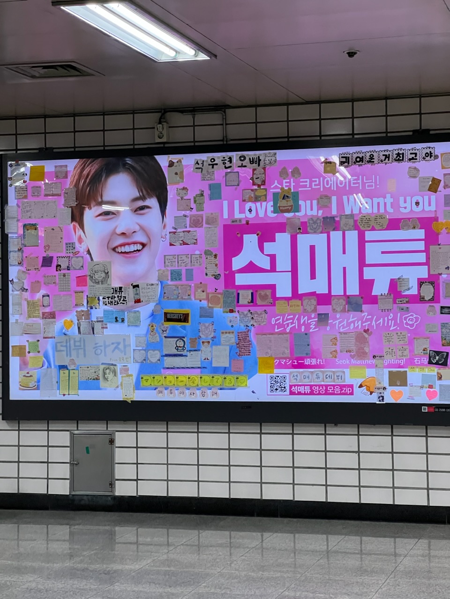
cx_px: 225
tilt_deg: +0.6
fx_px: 1335
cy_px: 300
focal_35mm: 77
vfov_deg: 25.3
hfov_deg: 19.1
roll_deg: +0.0
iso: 320
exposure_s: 1/120
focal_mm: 9
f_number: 2.8
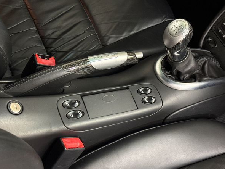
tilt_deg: -49.5
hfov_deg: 36.8
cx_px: 118
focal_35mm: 52
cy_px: 90
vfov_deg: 28.0
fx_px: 338
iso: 200
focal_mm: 6.76
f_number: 1.78
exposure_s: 1/40
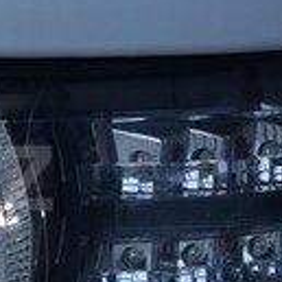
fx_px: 1207
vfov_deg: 13.3
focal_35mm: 131
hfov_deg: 12.5
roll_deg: -0.9
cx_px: -171
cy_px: 178
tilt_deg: -16.7
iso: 32
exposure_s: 1/581
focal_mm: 4.15
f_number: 2.2
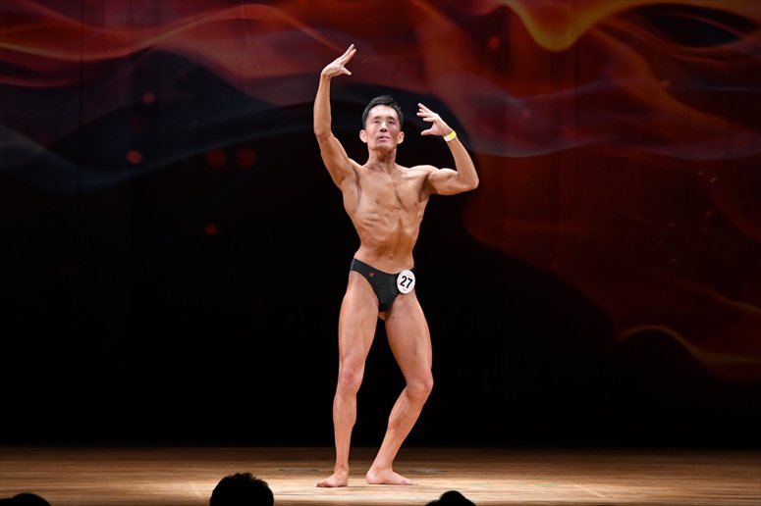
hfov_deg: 9.2
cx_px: 380
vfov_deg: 6.1
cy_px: 253
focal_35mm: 225
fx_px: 4754
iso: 3200
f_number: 5.6
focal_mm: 150
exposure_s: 1/400
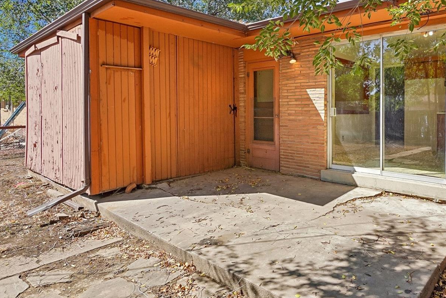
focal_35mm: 24
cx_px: 277
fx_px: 297
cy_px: 120
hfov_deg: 72.6
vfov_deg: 52.8
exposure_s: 1/160
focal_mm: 12
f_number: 8
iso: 100
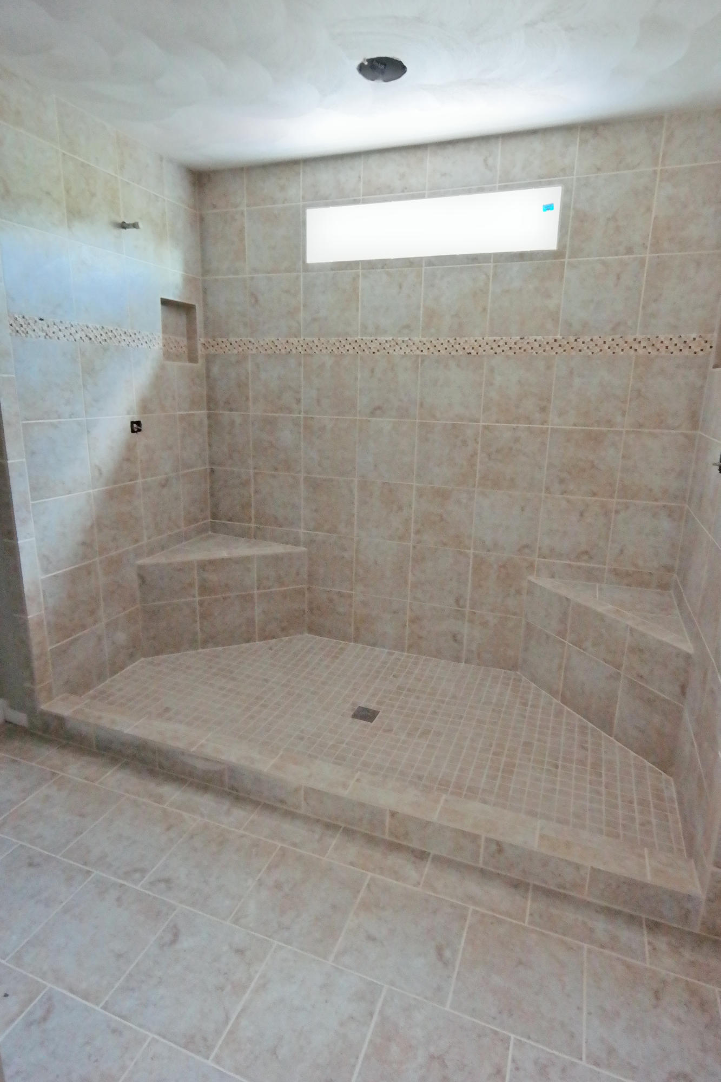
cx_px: 360
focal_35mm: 18
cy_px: 541
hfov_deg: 67.4
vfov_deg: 90.0
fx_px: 541
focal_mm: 12
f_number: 5.6
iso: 3200
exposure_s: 1/15
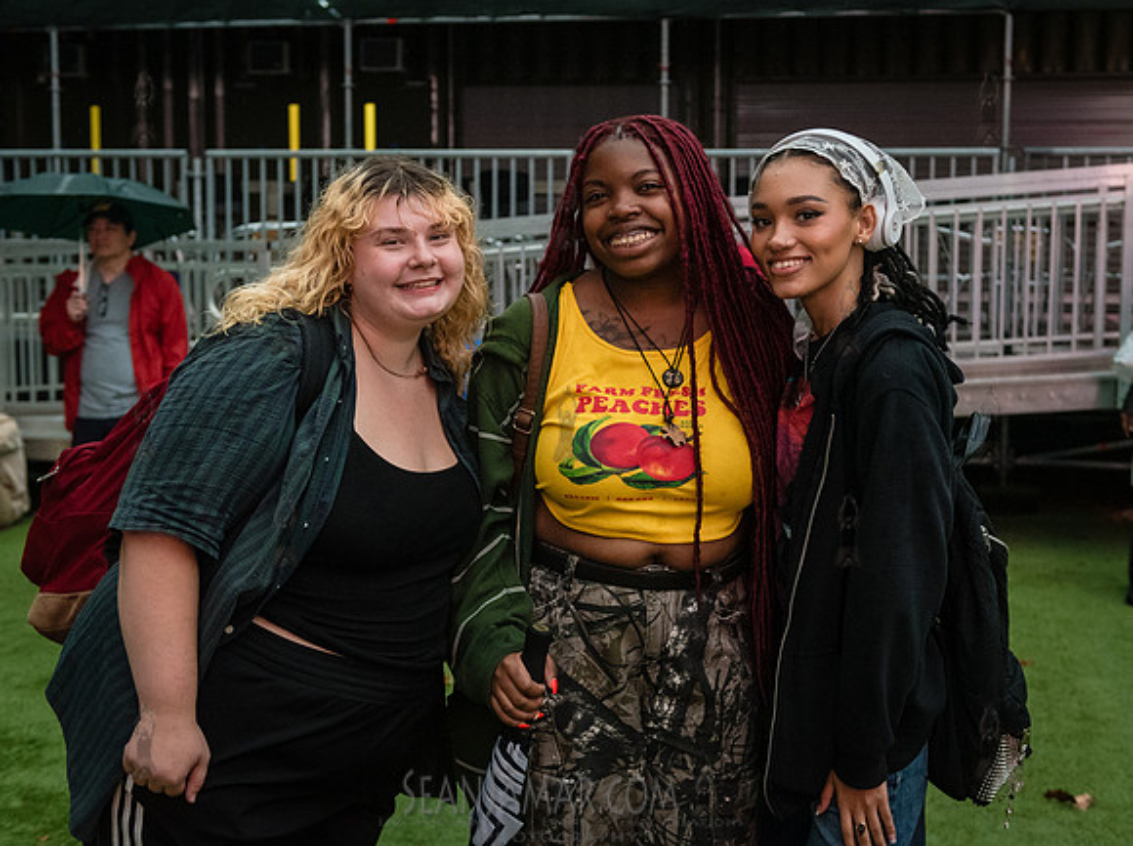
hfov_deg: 40.2
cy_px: 387
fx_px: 1544
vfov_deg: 30.6
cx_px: 651
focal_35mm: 47
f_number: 3.5
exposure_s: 1/500
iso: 5000
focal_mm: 40
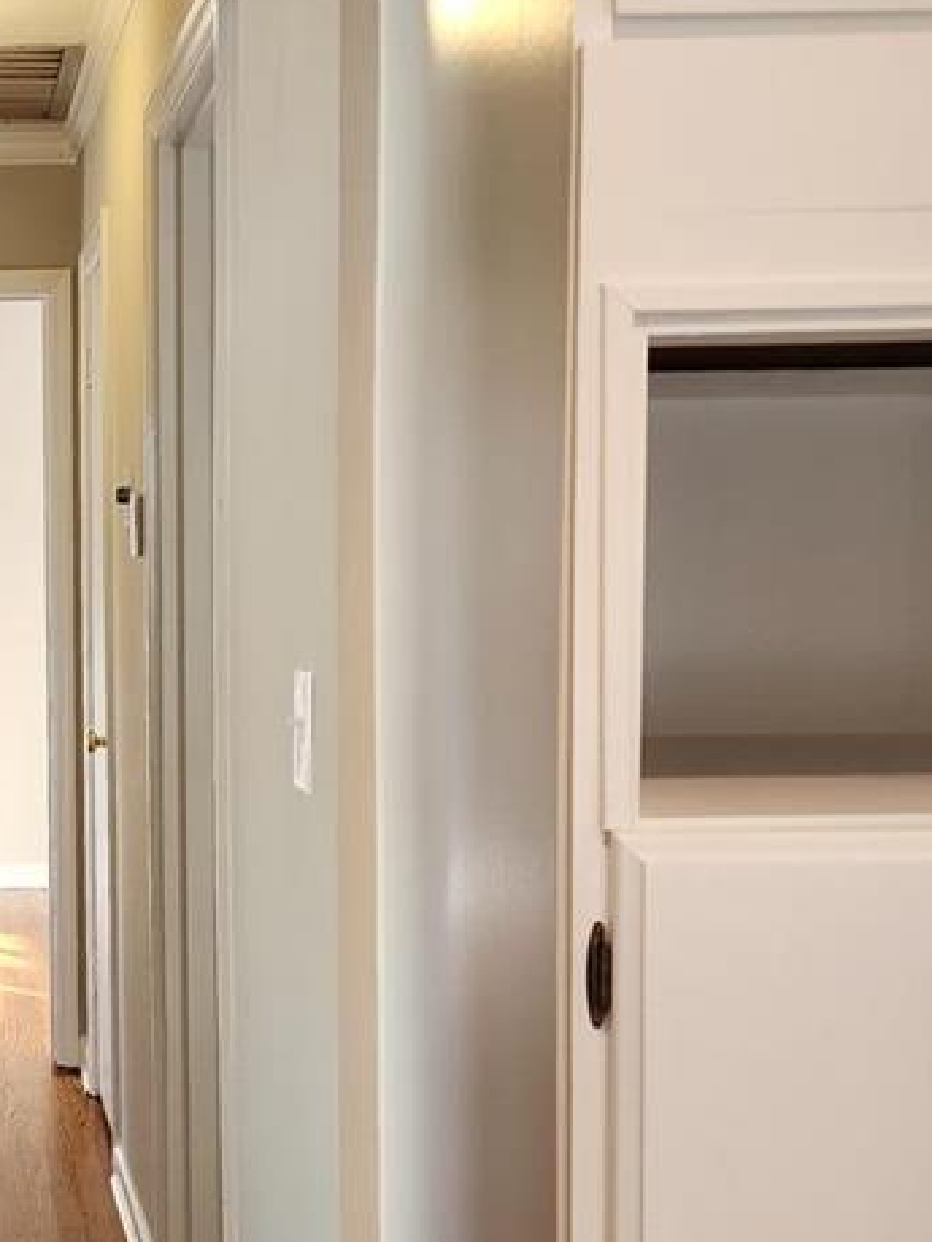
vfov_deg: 32.1
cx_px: -24
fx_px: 2154
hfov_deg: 23.3
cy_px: 759
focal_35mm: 60
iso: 125
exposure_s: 1/120
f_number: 1.8
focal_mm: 6.4
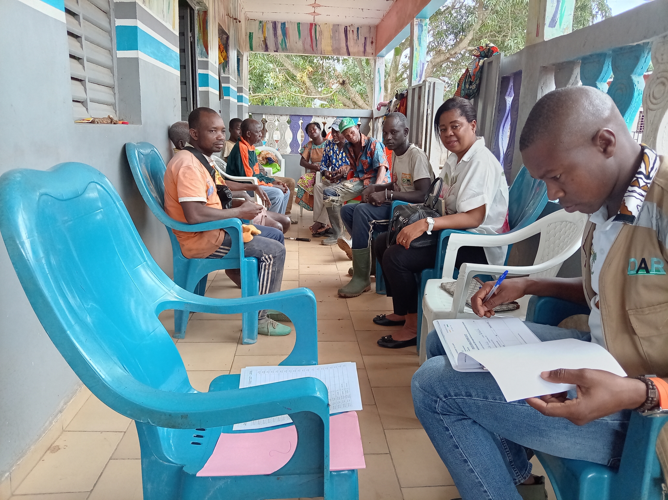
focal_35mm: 25
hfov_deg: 69.4
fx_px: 482
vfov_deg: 54.8
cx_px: 334
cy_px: 250
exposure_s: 1/100
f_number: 1.8
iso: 172
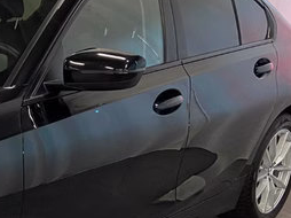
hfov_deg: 21.2
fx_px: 689
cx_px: -108
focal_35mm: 82
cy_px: 172
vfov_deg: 17.8
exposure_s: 1/50
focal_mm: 4.25
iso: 100
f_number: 1.8
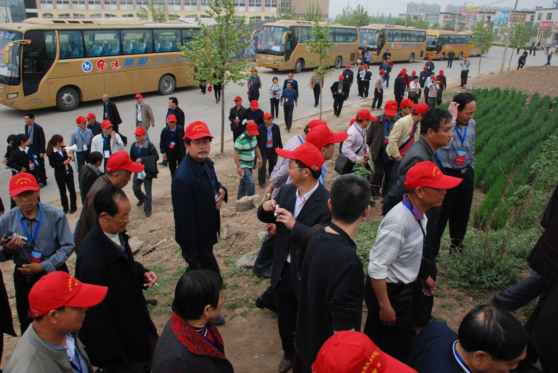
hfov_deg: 67.3
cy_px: 186
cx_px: 279
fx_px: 419
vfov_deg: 48.0
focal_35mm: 27
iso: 320
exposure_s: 1/320
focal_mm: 18
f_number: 7.1
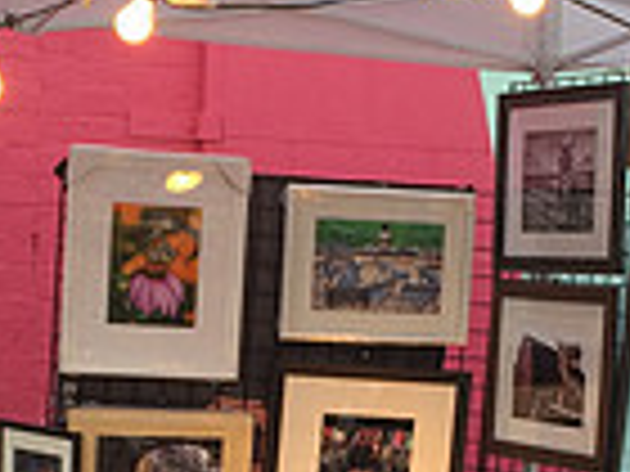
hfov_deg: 16.4
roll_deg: -1.0
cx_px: 320
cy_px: 519
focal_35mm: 120
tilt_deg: -6.4
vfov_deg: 12.1
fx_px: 2184
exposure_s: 1/60
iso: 32
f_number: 2.2
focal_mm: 4.15
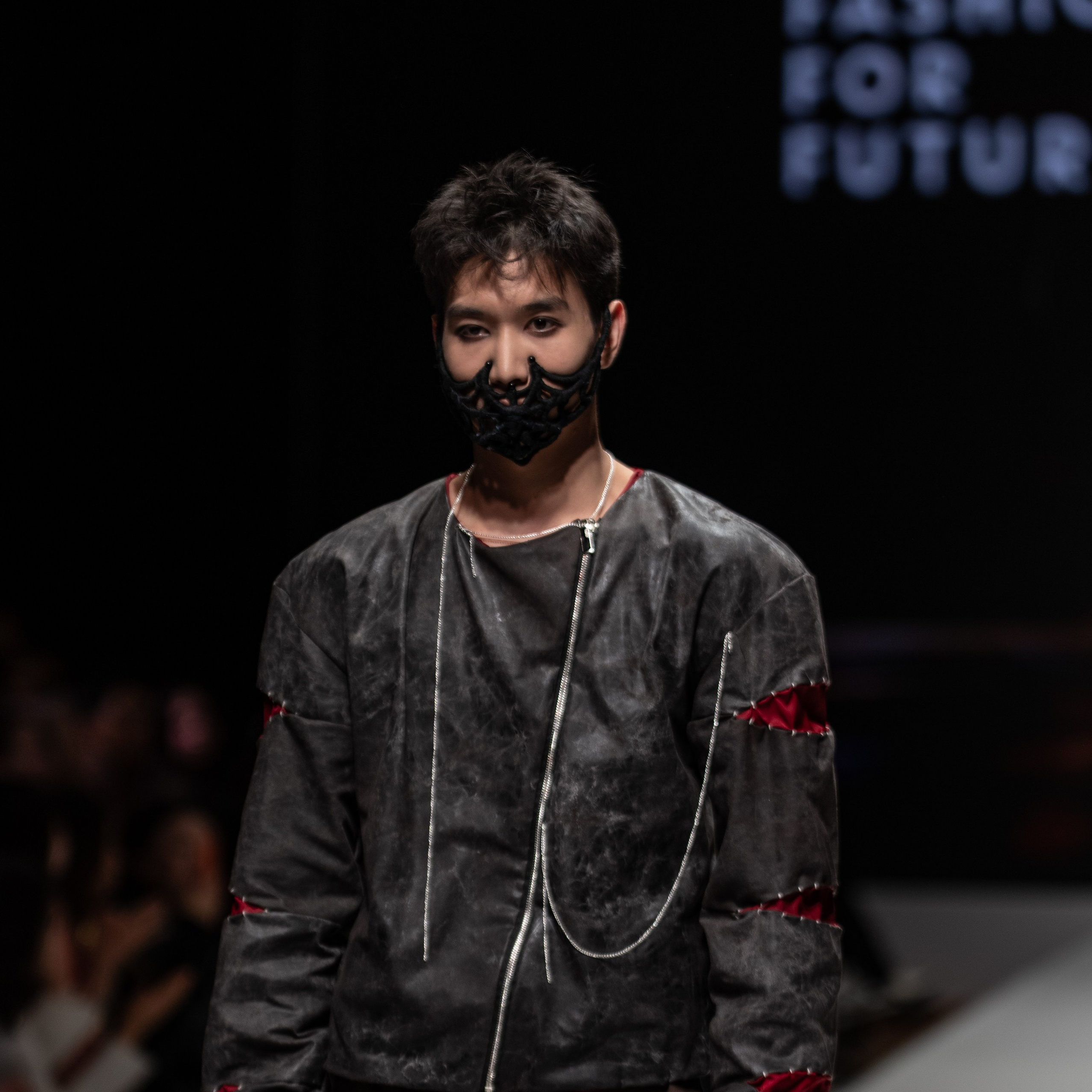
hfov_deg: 7.4
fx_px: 8459
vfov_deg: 7.4
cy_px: 706
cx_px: 548
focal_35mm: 237
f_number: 2.8
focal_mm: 123.6
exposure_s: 1/400
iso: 200
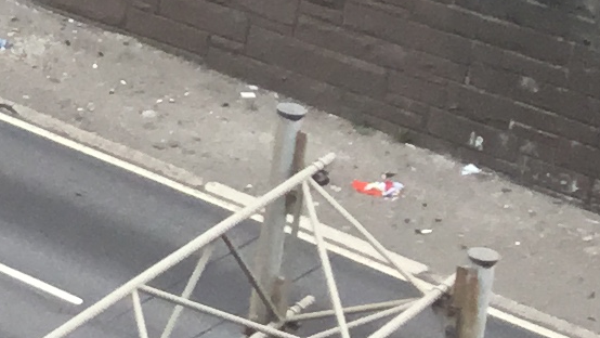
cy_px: -110
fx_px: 3167
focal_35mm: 199
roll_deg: -1.7
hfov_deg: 9.6
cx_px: -822
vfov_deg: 6.1
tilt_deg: -21.6
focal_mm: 3.3
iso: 25
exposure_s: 1/350
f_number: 2.4
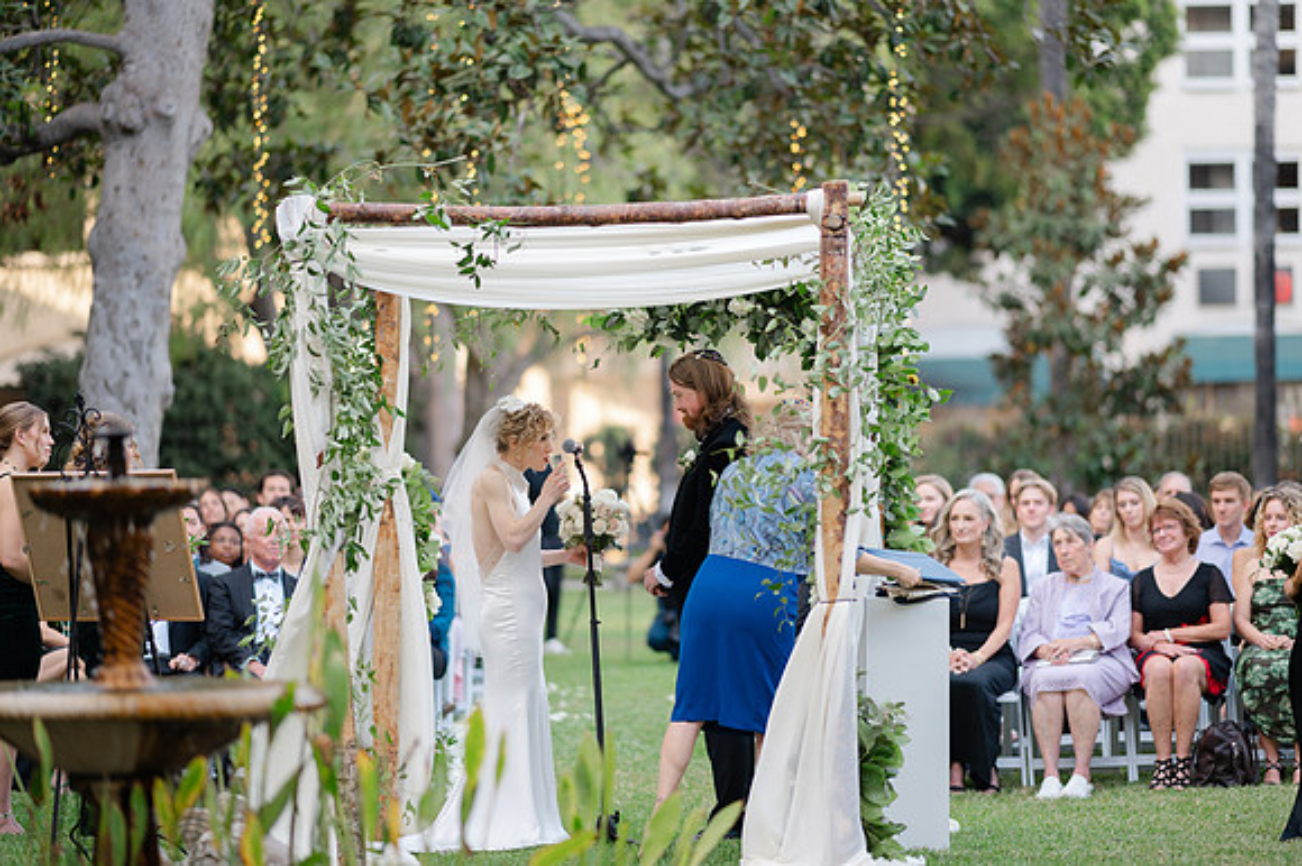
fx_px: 3890
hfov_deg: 19.0
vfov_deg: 12.7
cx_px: 660
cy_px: 433
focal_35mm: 108
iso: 100
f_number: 1.4
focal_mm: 105
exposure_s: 1/400
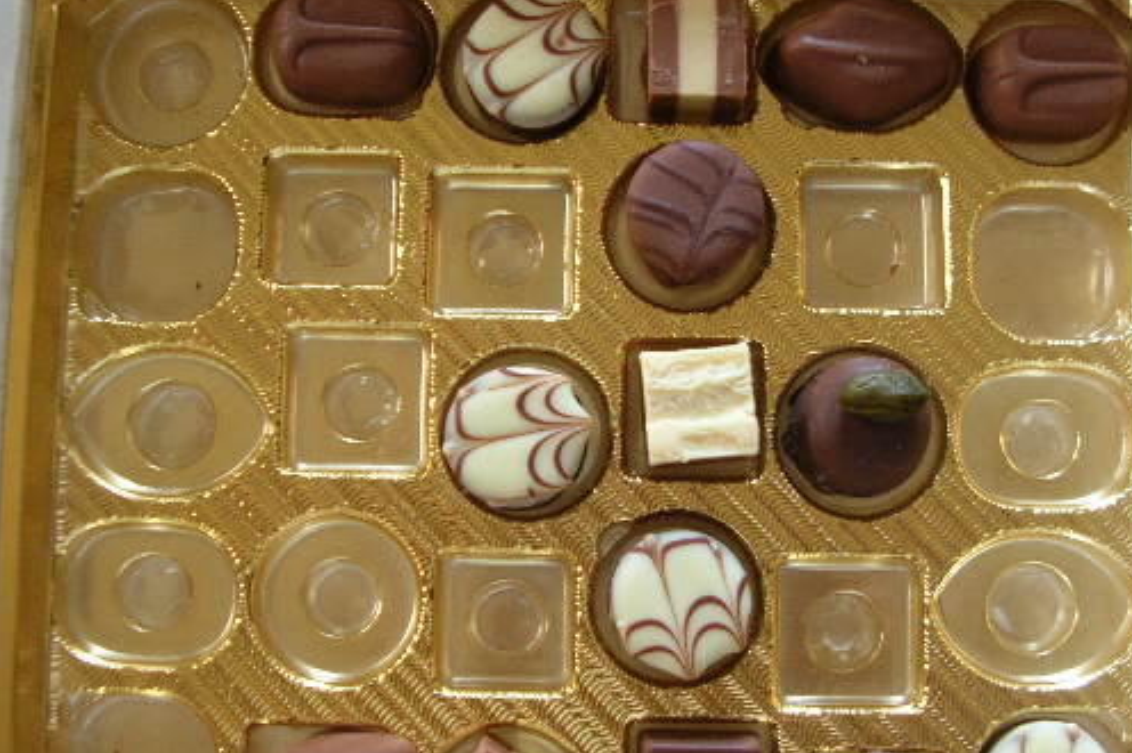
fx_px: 1477
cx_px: 616
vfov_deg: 28.5
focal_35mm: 47
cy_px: 450
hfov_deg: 41.9
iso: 75
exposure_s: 1/5.7
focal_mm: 5.8
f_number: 2.8
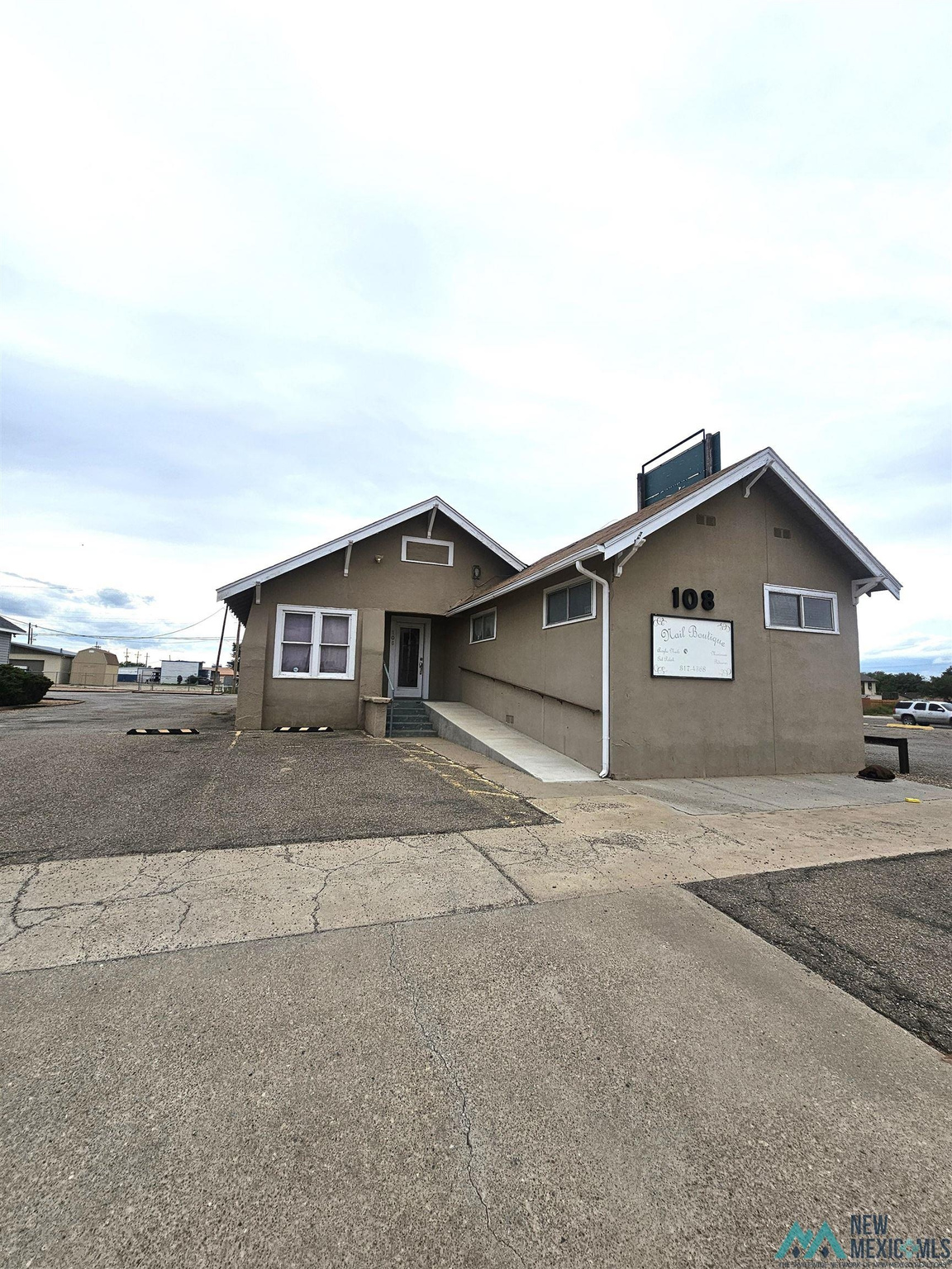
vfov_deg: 106.2
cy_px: 634
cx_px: 476
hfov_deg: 89.9
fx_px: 477
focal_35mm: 13
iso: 50
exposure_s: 1/1799
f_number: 2.2
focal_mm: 2.2
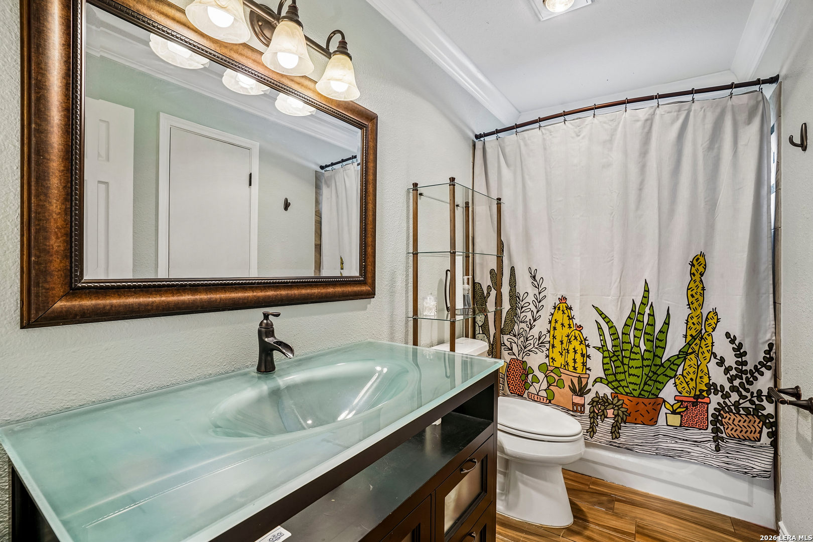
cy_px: 271
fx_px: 361
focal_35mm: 16
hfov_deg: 96.7
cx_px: 406
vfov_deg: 73.7
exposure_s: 1/13
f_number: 8
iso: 400
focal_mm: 16
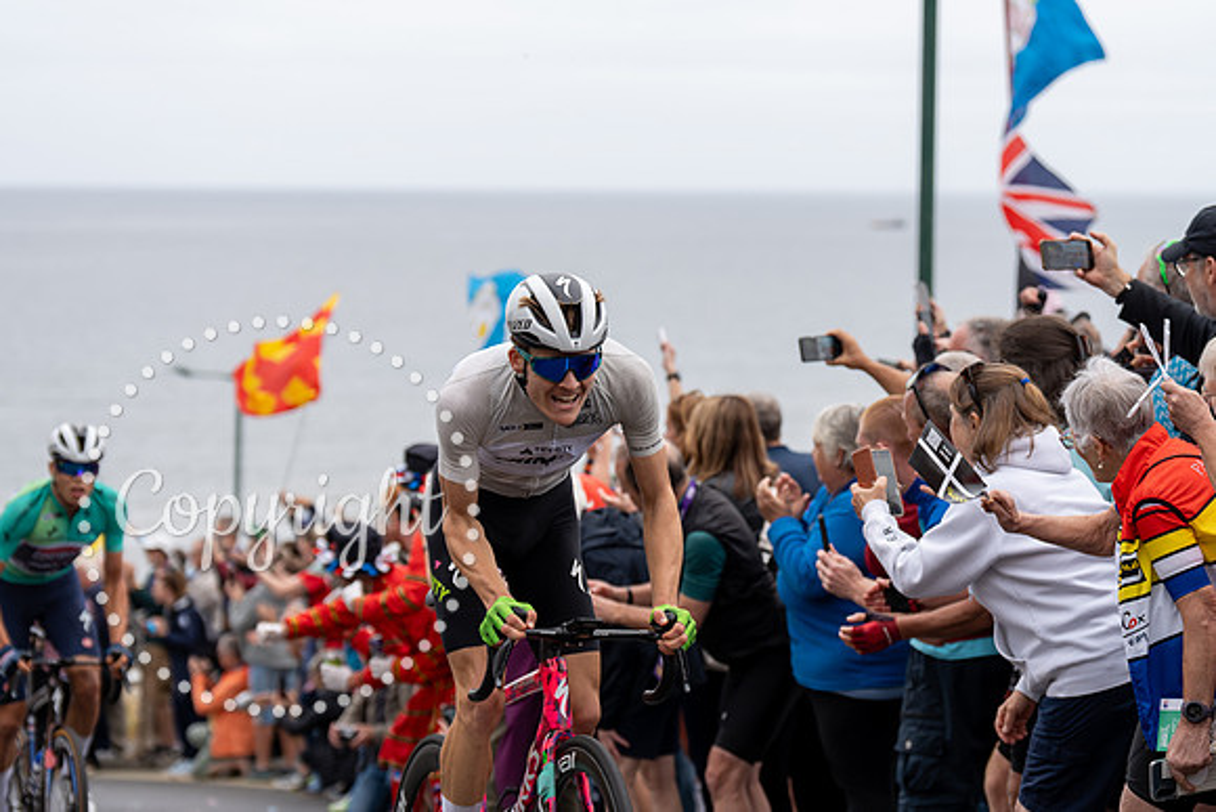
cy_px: 406
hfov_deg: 20.9
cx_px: 608
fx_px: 3289
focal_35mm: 97
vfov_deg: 14.1
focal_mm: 92
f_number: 3.5
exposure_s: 1/1000
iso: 320
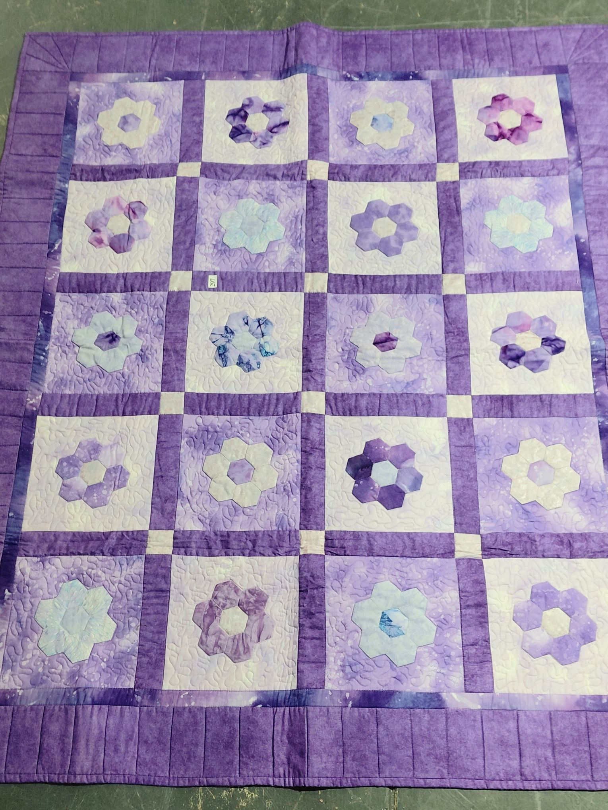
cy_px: 405
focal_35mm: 25
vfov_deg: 69.4
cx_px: 304
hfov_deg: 54.9
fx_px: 585
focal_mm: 4.69
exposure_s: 1/120
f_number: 1.8
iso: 125
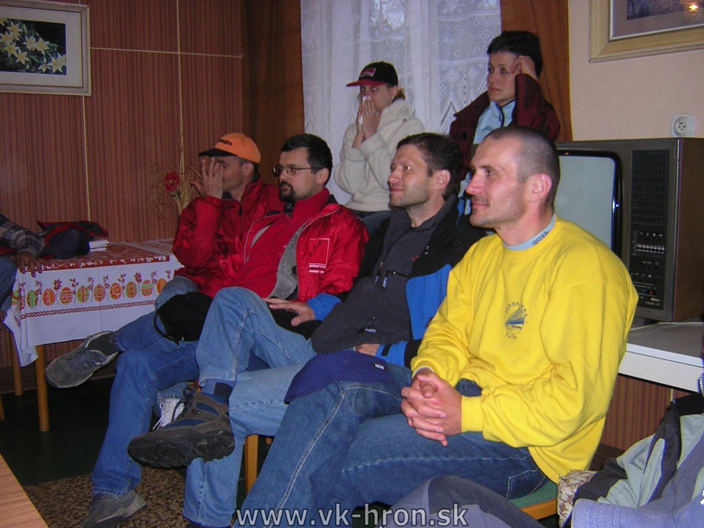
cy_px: 264
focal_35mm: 36
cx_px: 352
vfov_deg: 39.7
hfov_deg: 51.4
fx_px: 732
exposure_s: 1/60.1
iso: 217
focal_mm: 4.7
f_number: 2.6
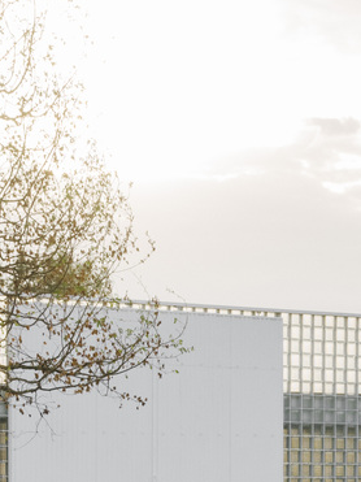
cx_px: 334
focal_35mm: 136
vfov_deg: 14.2
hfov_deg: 10.8
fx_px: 1892
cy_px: 516
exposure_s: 1/125
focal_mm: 35
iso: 400
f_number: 13
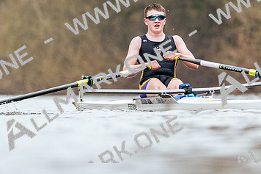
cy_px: 37
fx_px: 5645
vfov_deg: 1.8
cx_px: 155
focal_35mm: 779
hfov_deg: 2.6
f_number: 6.3
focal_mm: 478
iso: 4000
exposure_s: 1/1600
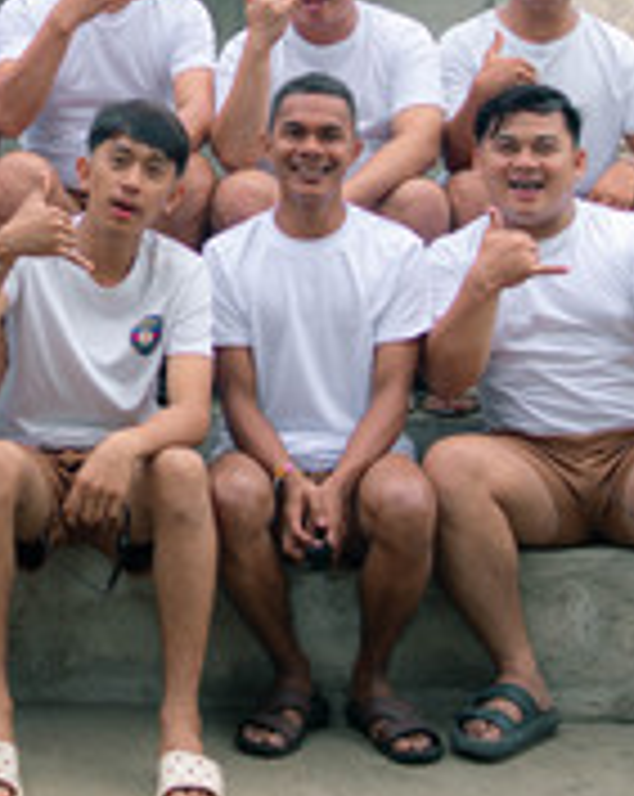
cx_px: -4
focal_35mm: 93
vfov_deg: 20.4
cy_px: 187
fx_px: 2187
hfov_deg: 16.2
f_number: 2
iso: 160
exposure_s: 1/400
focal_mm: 35
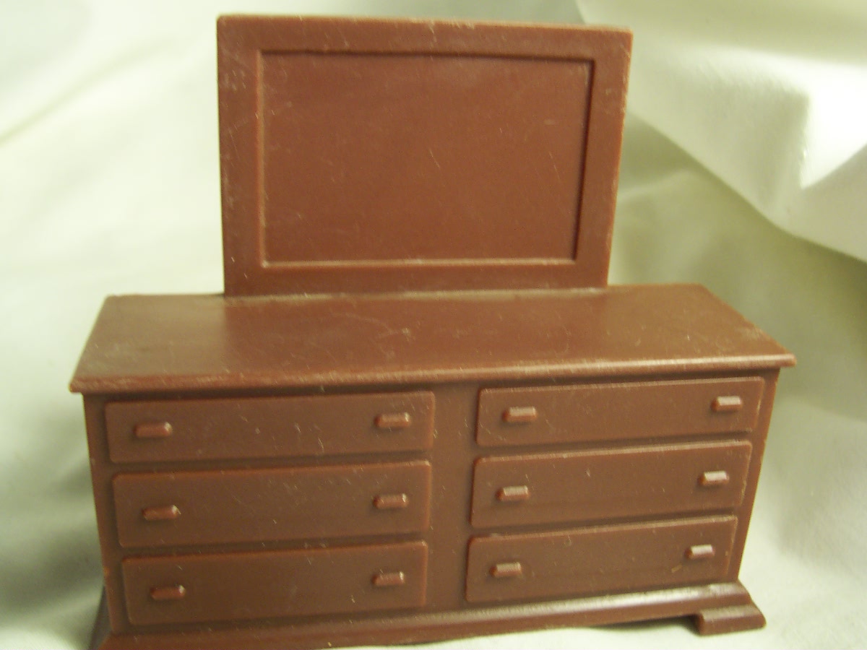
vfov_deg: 38.7
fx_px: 927
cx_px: 434
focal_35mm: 37
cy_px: 325
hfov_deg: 50.1
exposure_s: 1/90
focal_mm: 5.6
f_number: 2.8
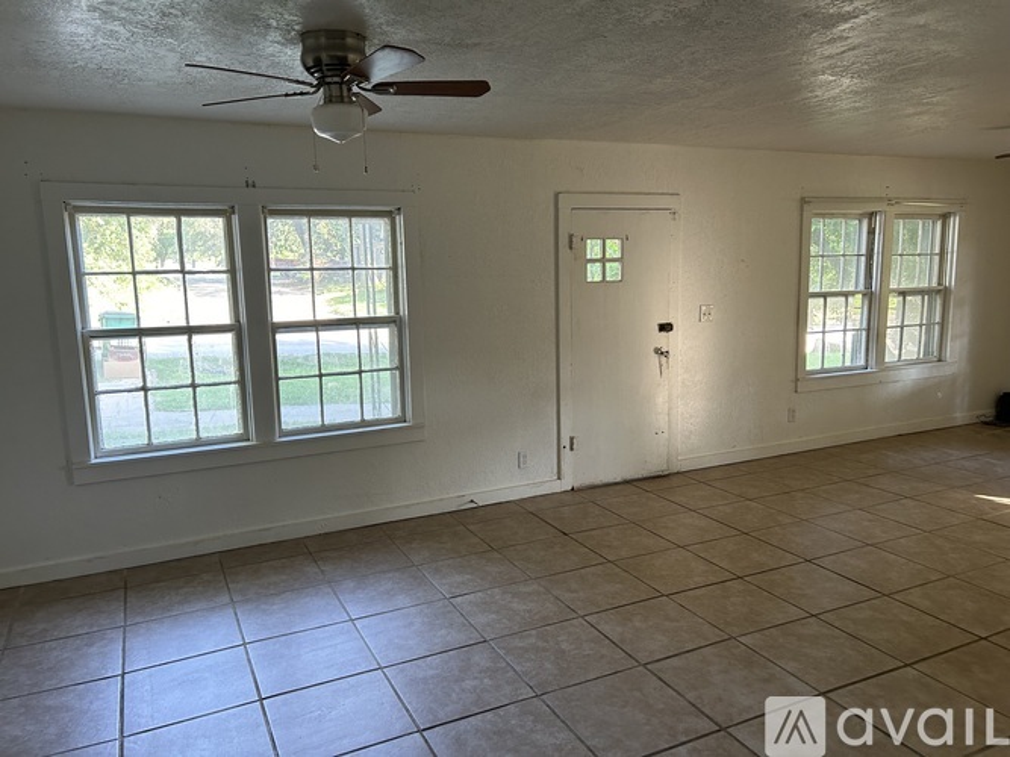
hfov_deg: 67.3
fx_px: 758
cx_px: 505
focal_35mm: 26
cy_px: 378
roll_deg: +1.5
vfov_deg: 53.0
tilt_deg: -8.7
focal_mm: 5.7
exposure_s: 1/102
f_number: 1.5
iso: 125
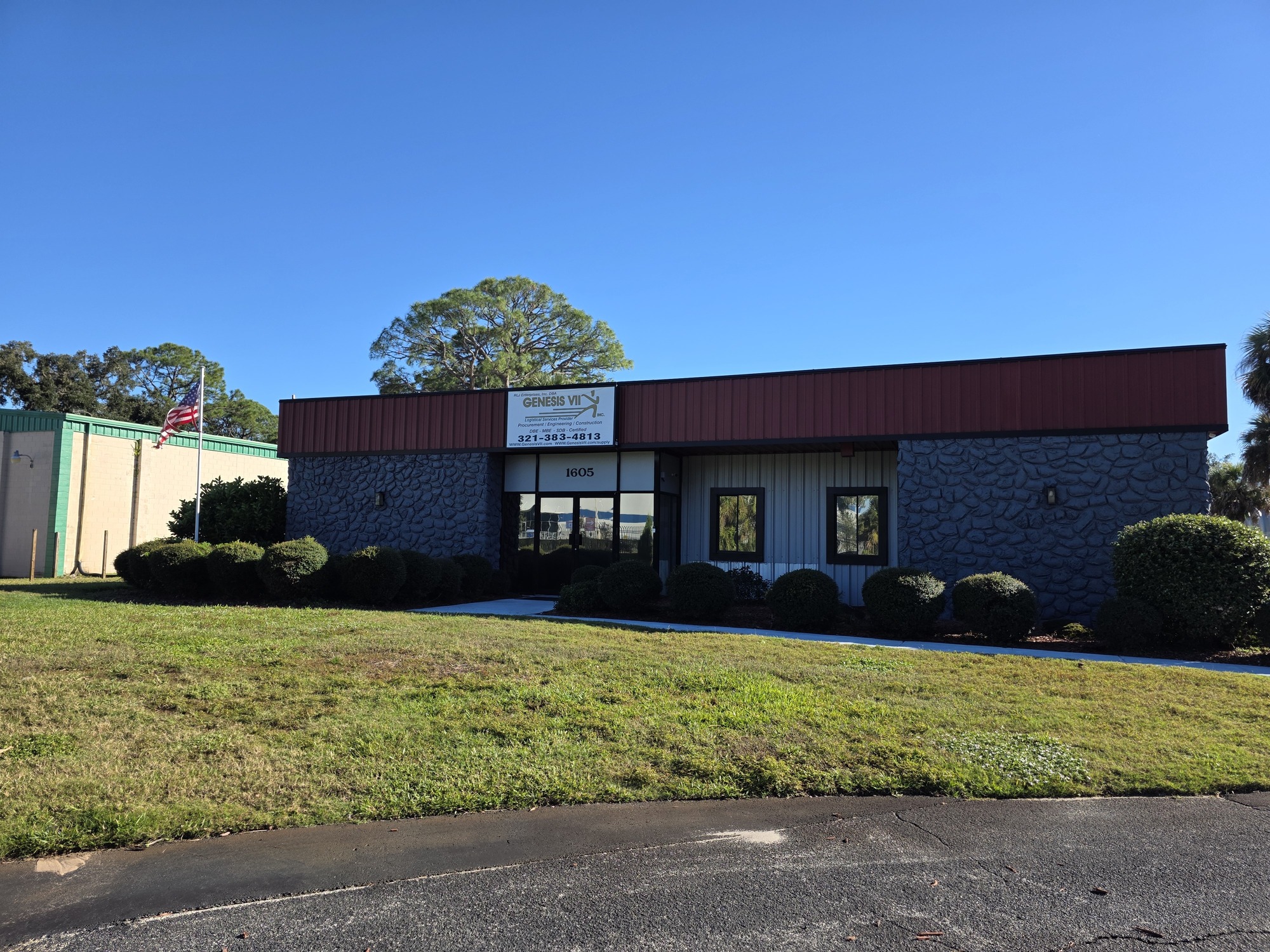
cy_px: 476
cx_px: 635
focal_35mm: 23
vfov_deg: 58.9
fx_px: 844
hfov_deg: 73.9
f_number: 1.7
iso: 80
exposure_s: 1/3336
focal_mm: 6.3
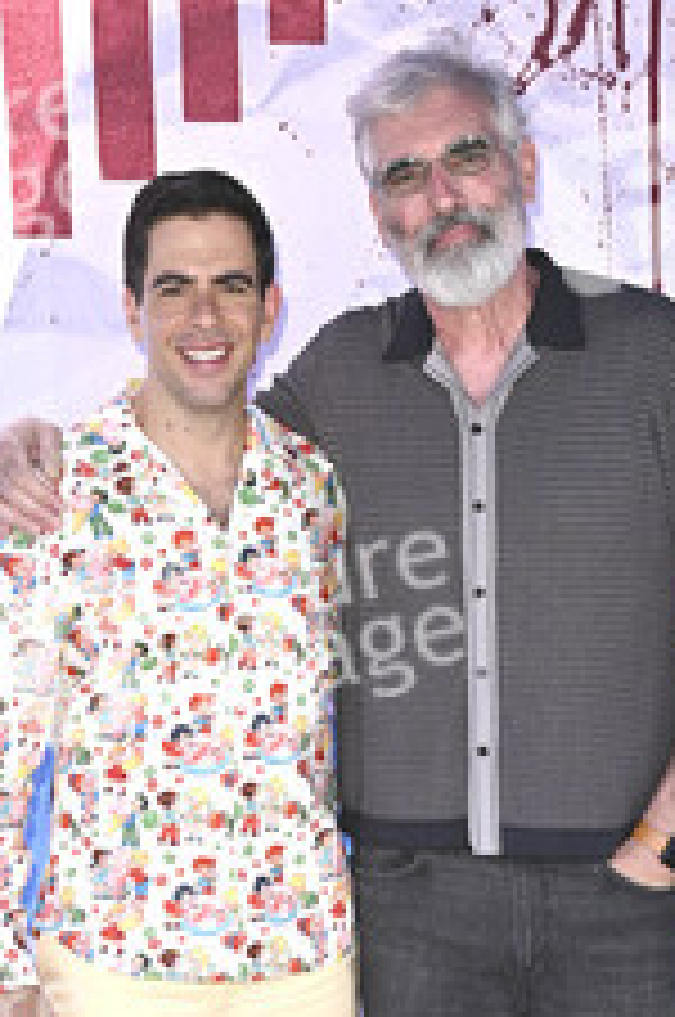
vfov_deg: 31.3
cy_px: 864
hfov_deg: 21.8
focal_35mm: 62
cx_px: 364
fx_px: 1749
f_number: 5.6
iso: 800
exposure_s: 1/320
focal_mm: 35
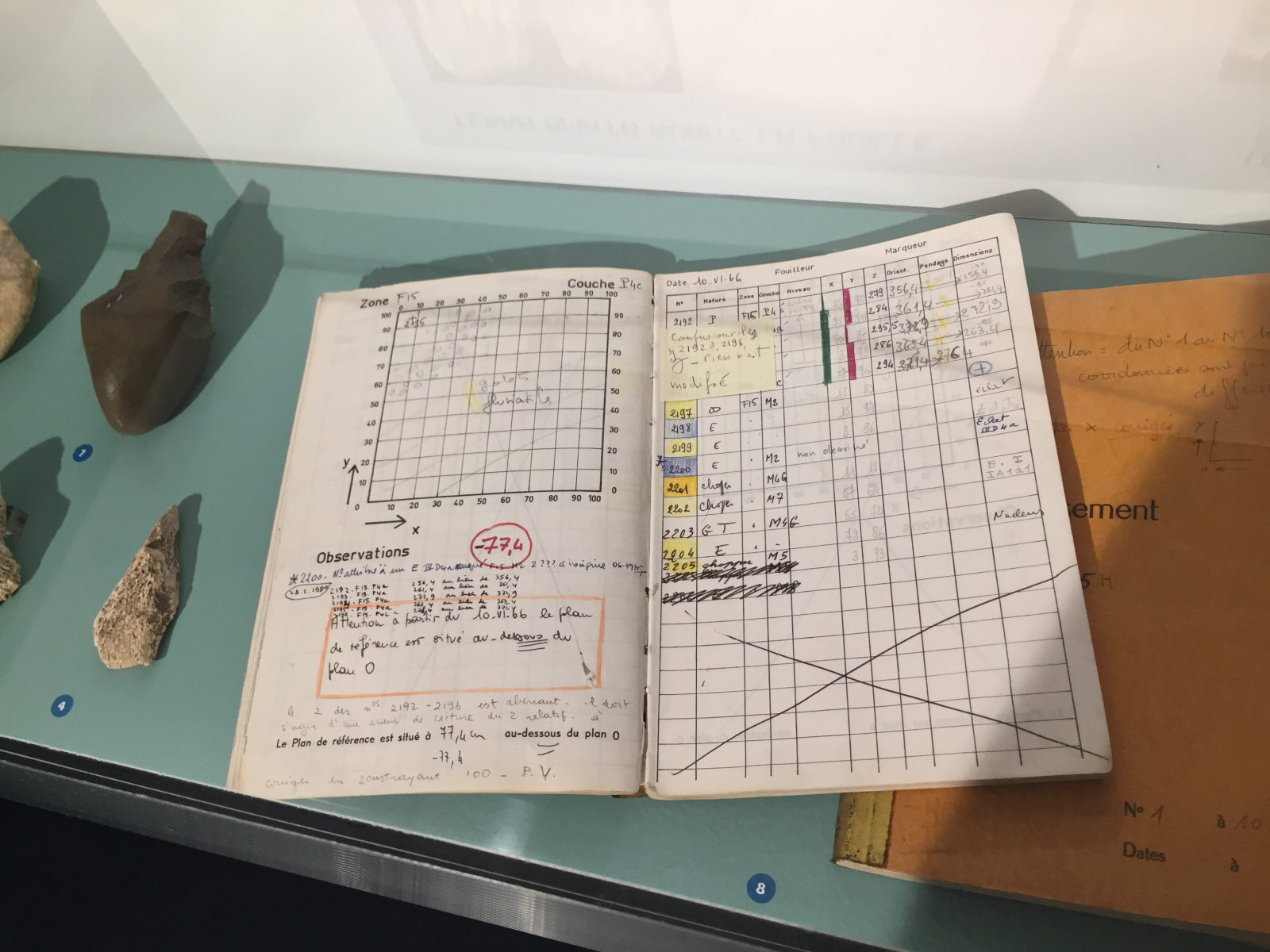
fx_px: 1064
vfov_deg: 48.2
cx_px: 635
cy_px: 476
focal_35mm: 29
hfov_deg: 61.7
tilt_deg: -59.8
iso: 32
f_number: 2.2
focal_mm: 4.15
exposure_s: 1/33
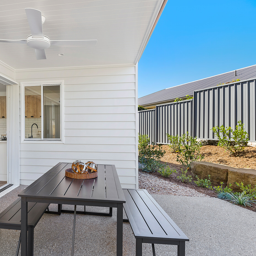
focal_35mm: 26
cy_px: 125
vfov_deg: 60.9
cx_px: 68
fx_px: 218
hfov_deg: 58.2
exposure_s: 1/20
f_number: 8
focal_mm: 19
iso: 400
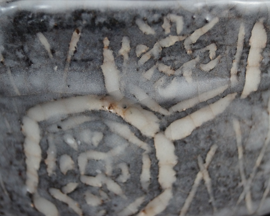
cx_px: 134
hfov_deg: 20.5
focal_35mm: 94
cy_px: 108
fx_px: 748
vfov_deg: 16.4
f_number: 5.6
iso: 1250
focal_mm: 55
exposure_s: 1/160
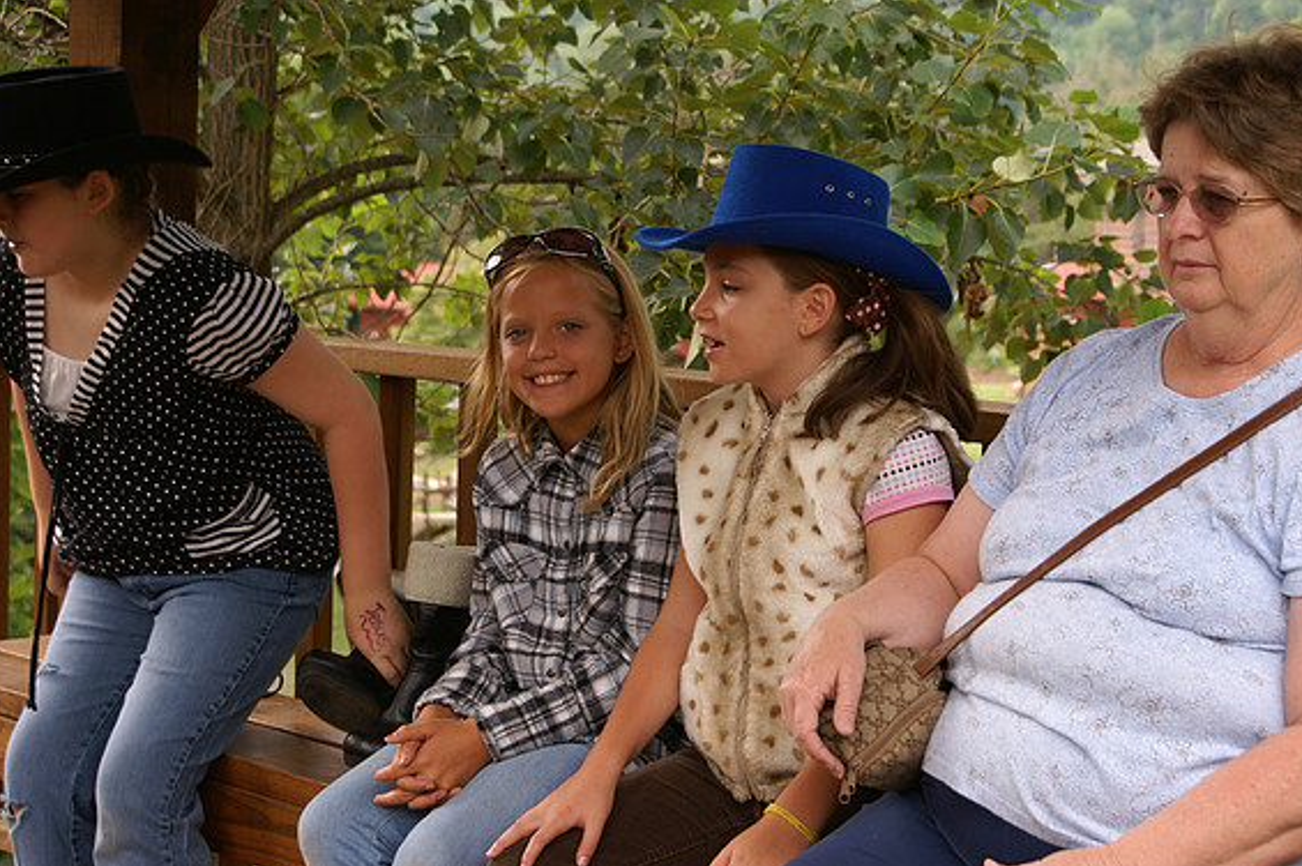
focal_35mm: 77
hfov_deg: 26.3
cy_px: 442
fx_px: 2783
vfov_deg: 17.7
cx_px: 666
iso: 200
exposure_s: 1/100
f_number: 5.6
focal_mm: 50
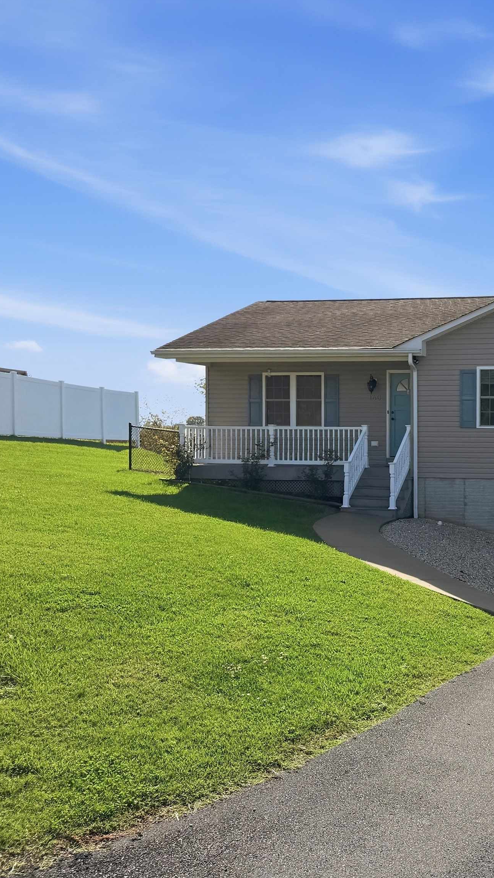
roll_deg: +1.3
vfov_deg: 56.6
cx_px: 529
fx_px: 815
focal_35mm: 35
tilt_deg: +0.1
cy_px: 438
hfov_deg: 30.5
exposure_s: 1/10309
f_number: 1.8
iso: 80
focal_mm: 6.8
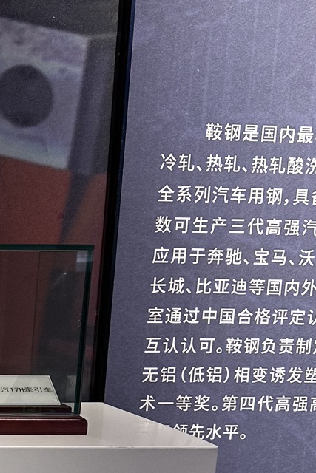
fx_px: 1026
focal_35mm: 78
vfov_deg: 24.9
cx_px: -192
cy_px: 463
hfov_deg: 15.7
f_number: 1.78
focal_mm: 6.86
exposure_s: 1/100
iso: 80
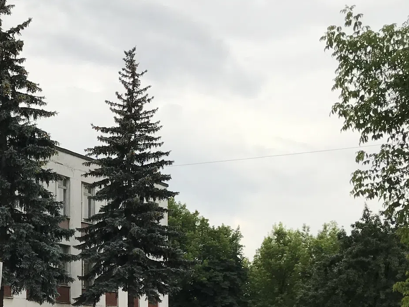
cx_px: 9
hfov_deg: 25.8
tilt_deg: +4.4
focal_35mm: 72
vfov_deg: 19.8
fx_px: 851
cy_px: 312
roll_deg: -0.6
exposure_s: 1/529
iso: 20
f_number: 1.8
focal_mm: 3.99
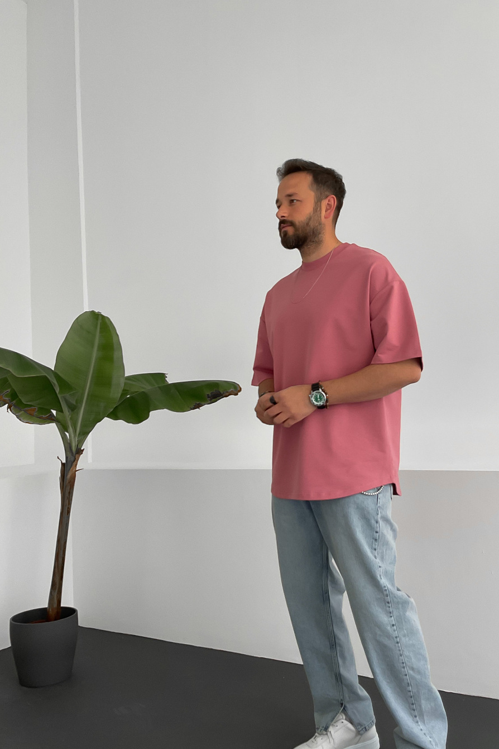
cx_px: 314
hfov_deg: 36.6
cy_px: 365
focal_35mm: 36
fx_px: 748
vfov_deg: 53.1
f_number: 1.8
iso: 64
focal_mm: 3
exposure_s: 1/120
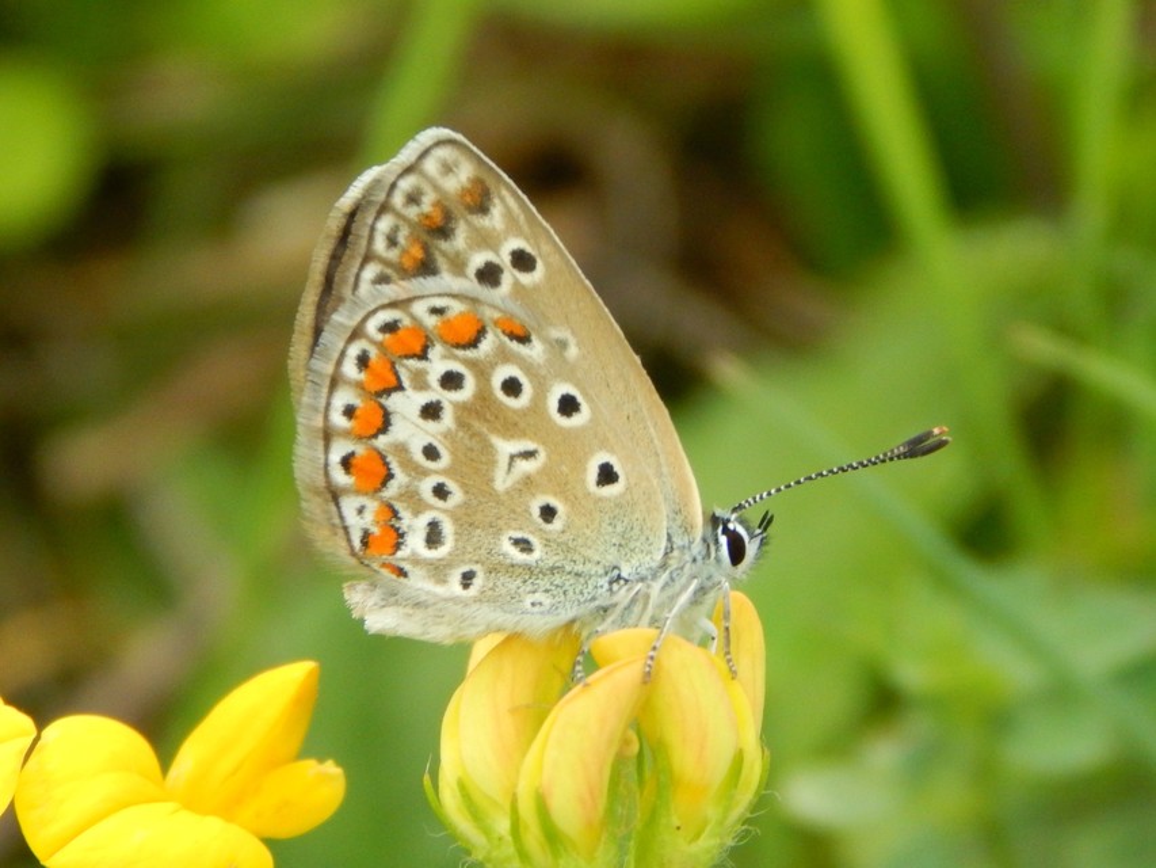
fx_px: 6079
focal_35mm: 182
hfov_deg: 10.9
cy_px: 434
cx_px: 578
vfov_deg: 8.2
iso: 400
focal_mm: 32.8
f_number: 5.3
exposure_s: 1/250
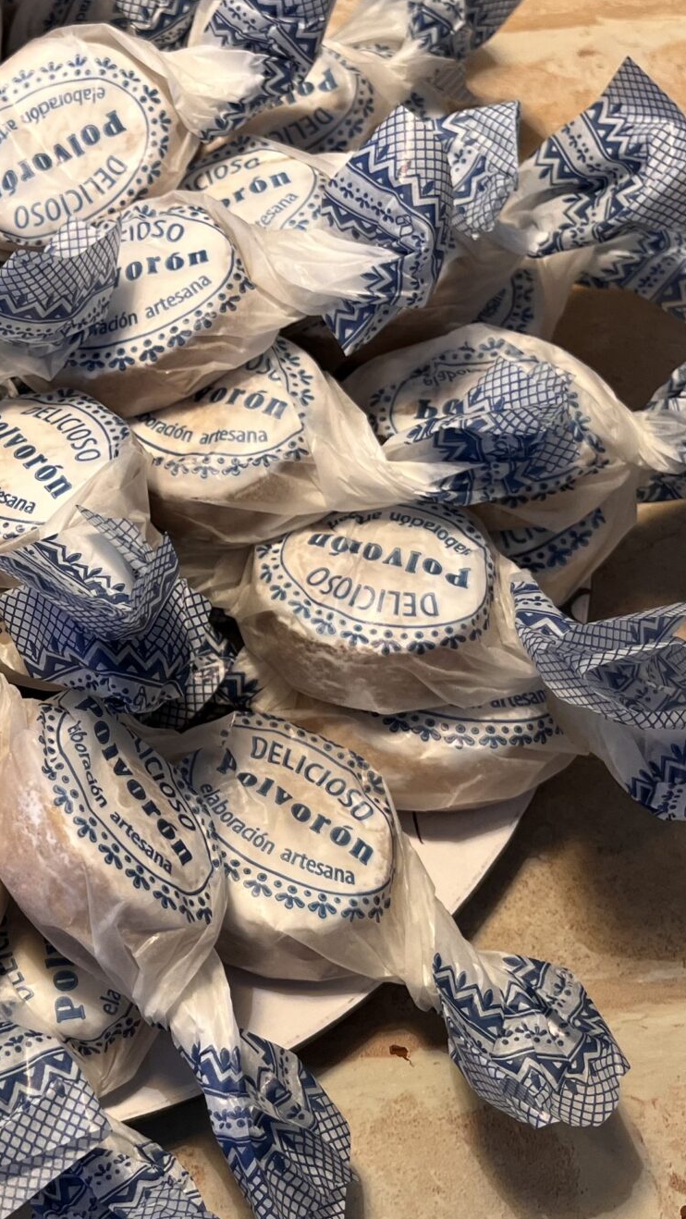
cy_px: 515
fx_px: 1777
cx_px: -136
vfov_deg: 37.8
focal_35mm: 55
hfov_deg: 20.4
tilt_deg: -59.7
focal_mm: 5.1
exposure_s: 1/100
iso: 80
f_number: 1.6
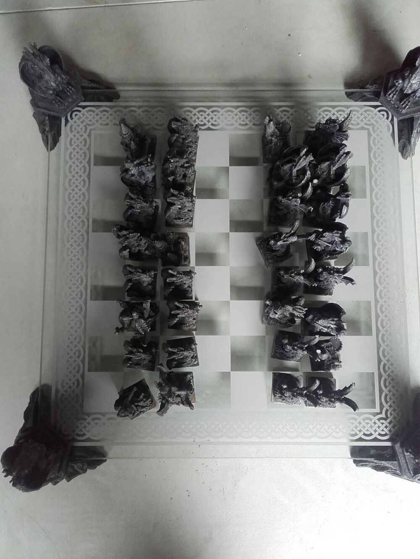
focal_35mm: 31
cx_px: 210
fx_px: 501
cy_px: 280
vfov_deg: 58.3
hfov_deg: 45.4
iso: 100
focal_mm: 3.31
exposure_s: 1/100
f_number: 2.2
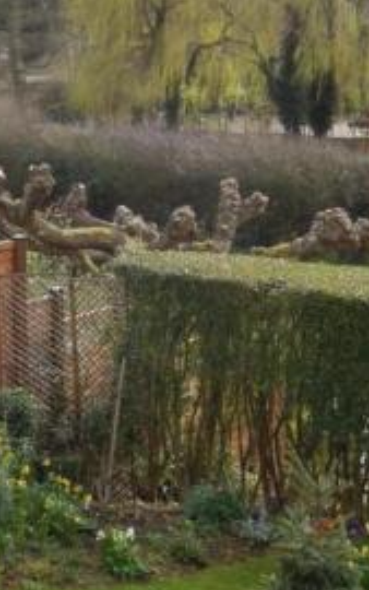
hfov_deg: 12.6
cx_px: 51
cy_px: 123
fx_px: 1656
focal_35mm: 103
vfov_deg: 20.0
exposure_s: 1/250
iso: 125
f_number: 4.3
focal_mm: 8.1
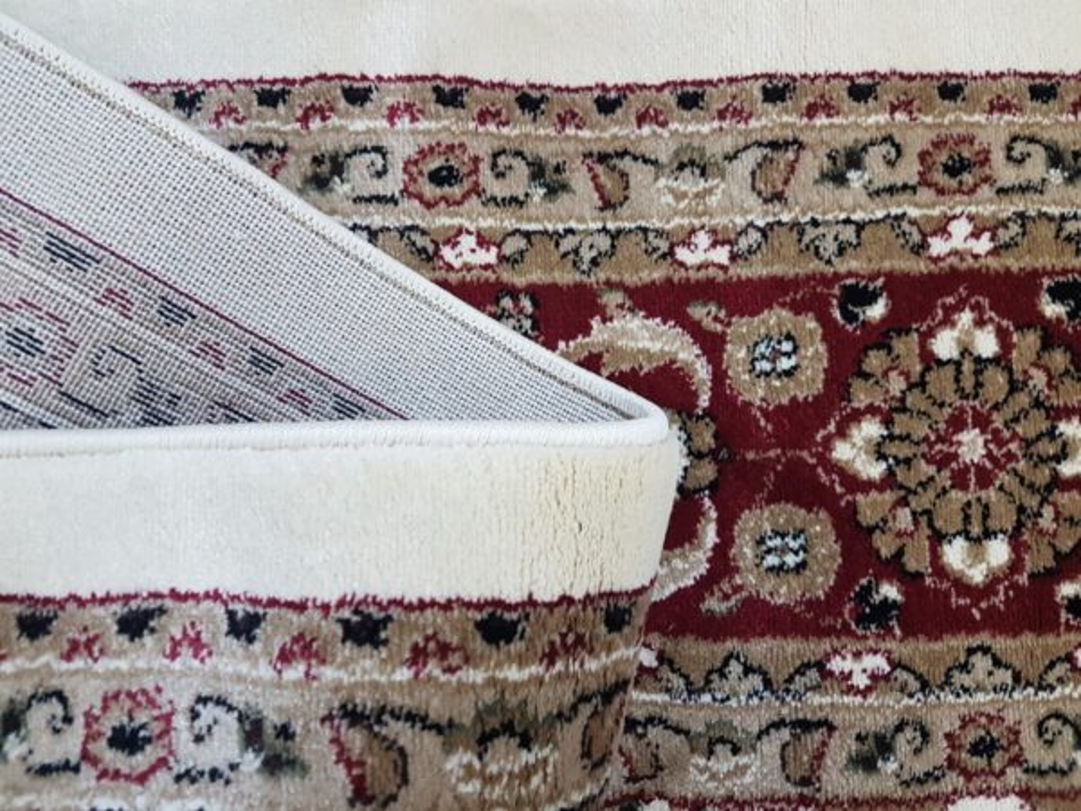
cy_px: 406
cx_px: 540
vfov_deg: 53.1
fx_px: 812
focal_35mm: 26
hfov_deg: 67.3
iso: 160
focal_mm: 4.2
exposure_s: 1/25
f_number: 1.7
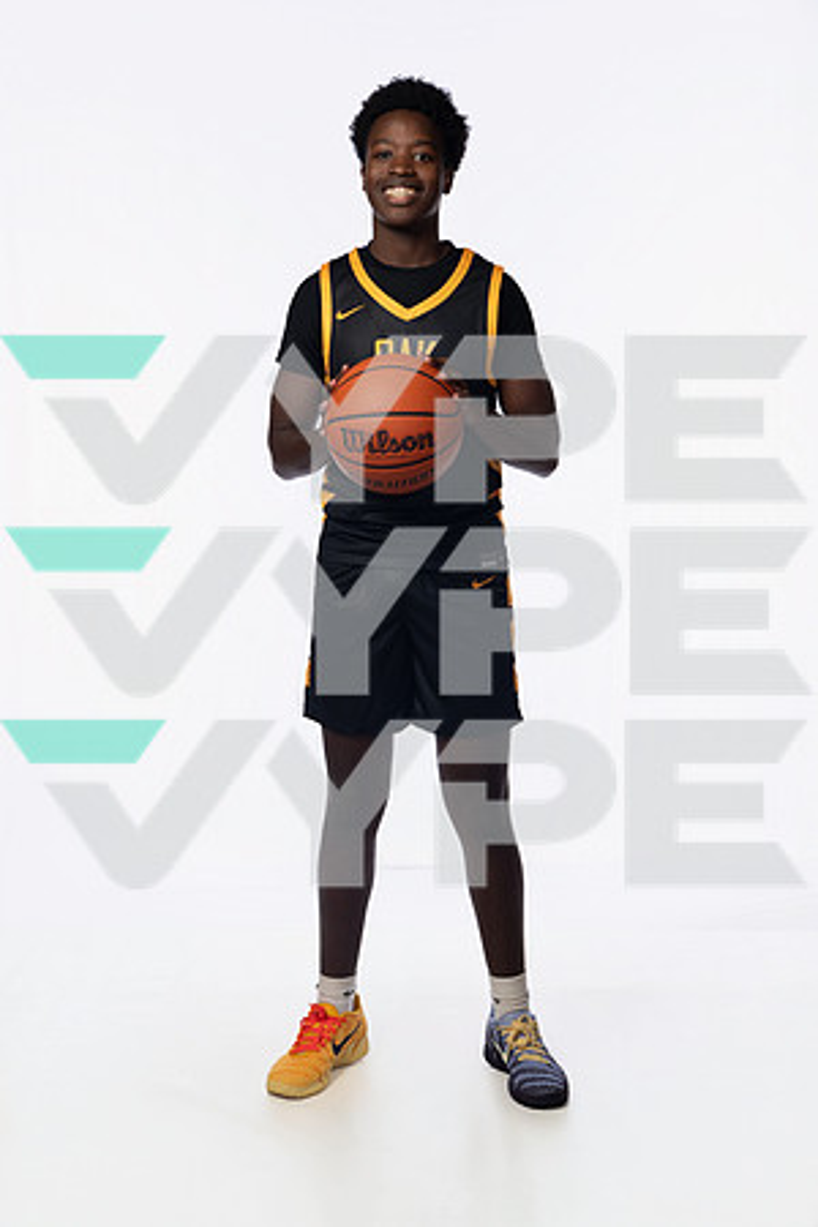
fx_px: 1704
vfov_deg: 39.6
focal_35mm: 50
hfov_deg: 27.0
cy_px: 614
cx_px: 409
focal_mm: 50
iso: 640
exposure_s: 1/250
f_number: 7.1
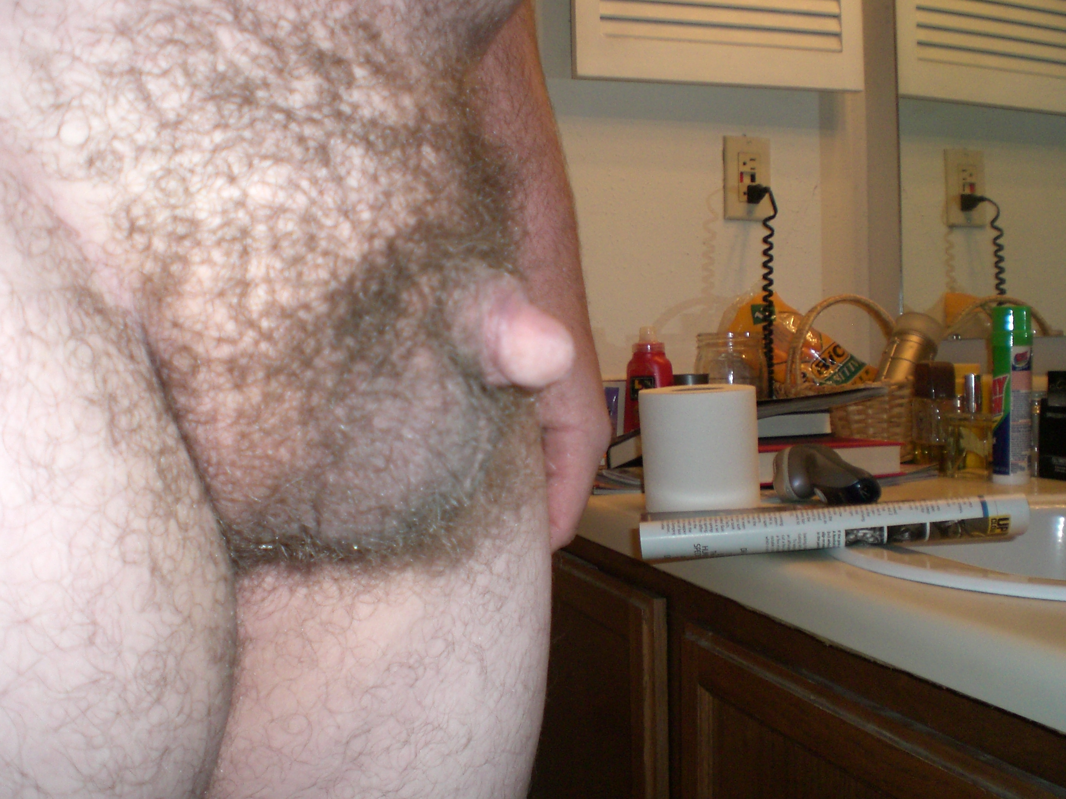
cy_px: 400
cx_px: 533
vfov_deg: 37.7
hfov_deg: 49.0
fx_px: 1170
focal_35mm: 38
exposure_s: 1/60
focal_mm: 6.3
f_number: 3.1
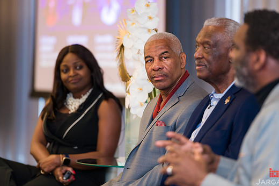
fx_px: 1727
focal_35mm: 223
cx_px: 152
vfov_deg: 6.2
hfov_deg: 9.2
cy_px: 92
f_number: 3.2
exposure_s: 1/200
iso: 800
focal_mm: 200
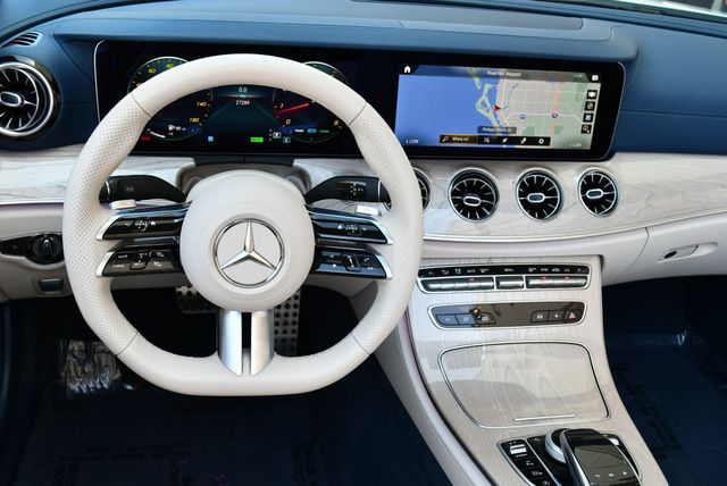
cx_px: 364
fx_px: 808
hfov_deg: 48.4
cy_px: 243
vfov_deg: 33.5
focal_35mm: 40
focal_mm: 20
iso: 400
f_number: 4.5
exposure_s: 1/250
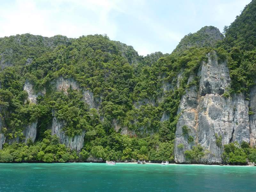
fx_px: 214
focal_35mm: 29
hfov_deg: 61.7
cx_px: 128
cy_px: 96
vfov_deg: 48.2
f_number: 4
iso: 80
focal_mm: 4.1
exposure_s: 1/250
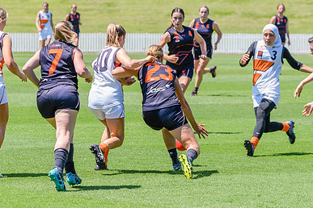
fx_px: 2721
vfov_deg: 4.4
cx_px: 151
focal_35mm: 313
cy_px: 62
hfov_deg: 6.6
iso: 800
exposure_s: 1/1600
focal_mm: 170
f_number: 7.1
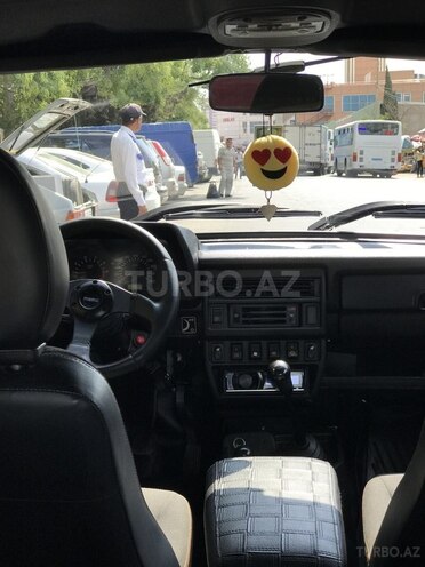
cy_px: 284
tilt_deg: -6.7
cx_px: 212
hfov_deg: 25.7
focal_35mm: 57
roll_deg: +1.3
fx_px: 933
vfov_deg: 33.8
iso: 20
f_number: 2.8
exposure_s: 1/120
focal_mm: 6.6
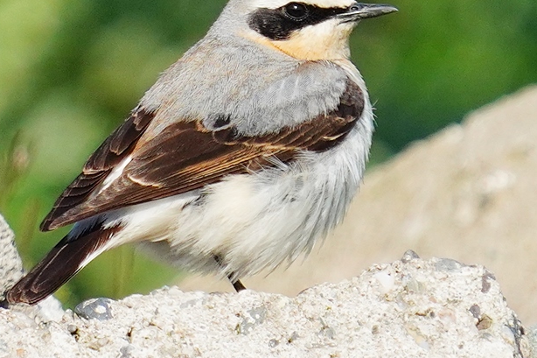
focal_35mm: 880
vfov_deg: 1.6
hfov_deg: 2.3
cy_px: 103
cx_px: 326
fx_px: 13122
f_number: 6.3
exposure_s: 1/2000
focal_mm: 600
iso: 500
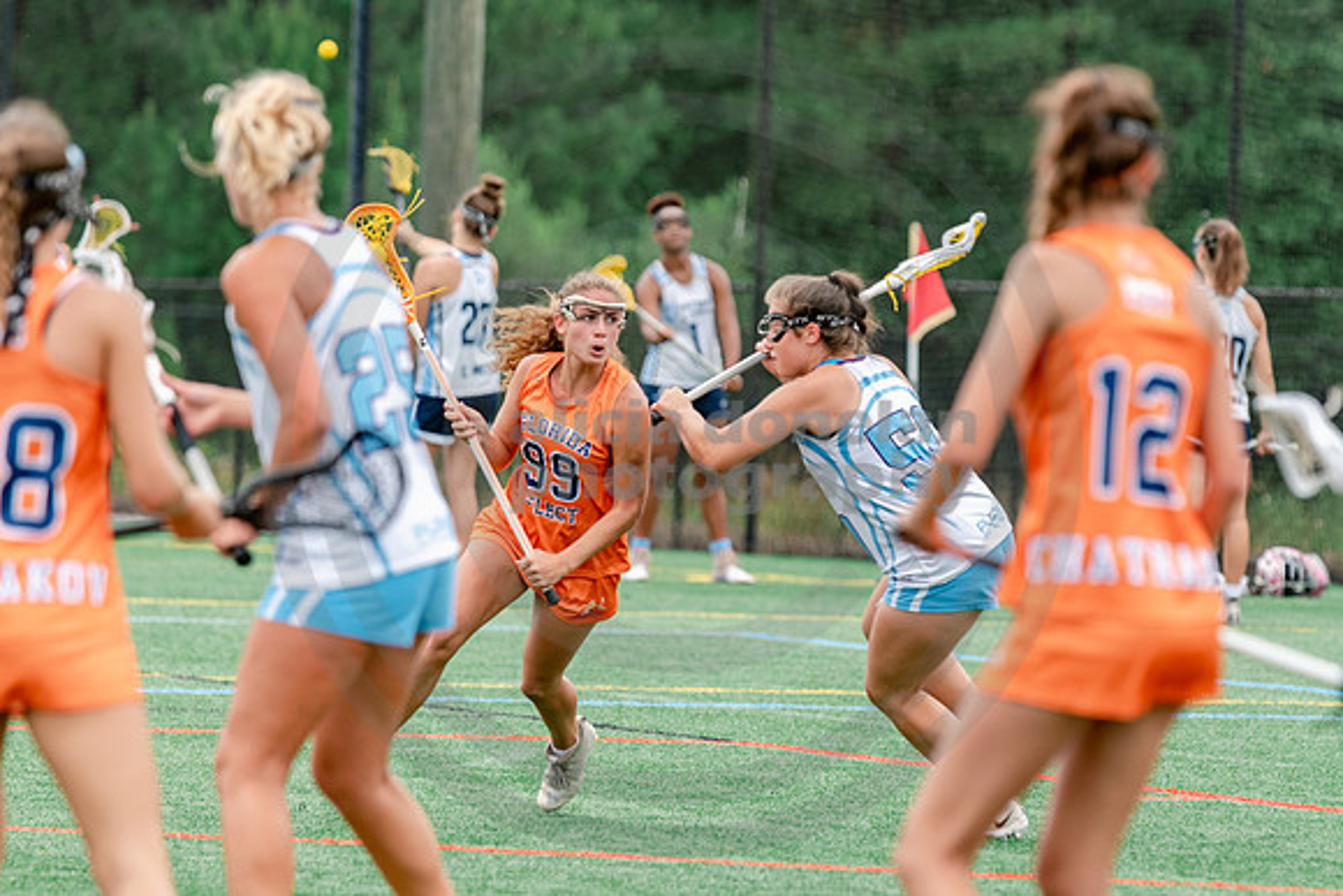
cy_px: 463
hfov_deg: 4.6
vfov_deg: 3.1
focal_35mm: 445
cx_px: 984
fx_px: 16594
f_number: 3.2
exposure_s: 1/640
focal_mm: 200
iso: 250
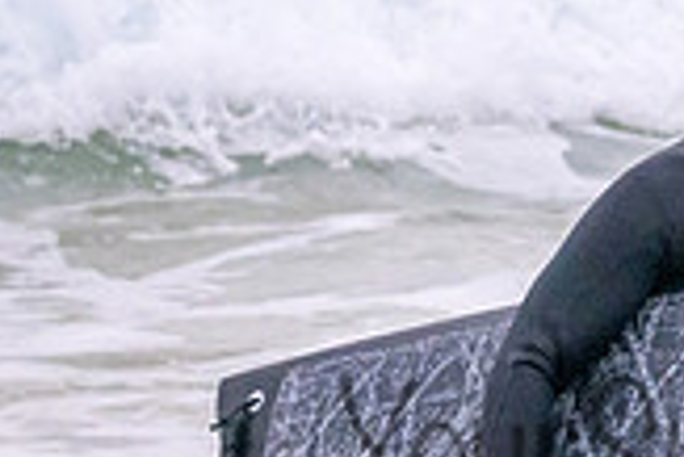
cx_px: 772
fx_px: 33070
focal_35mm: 1739
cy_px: 405
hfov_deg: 1.2
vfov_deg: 0.8
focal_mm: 490
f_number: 11
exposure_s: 1/1250
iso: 10000
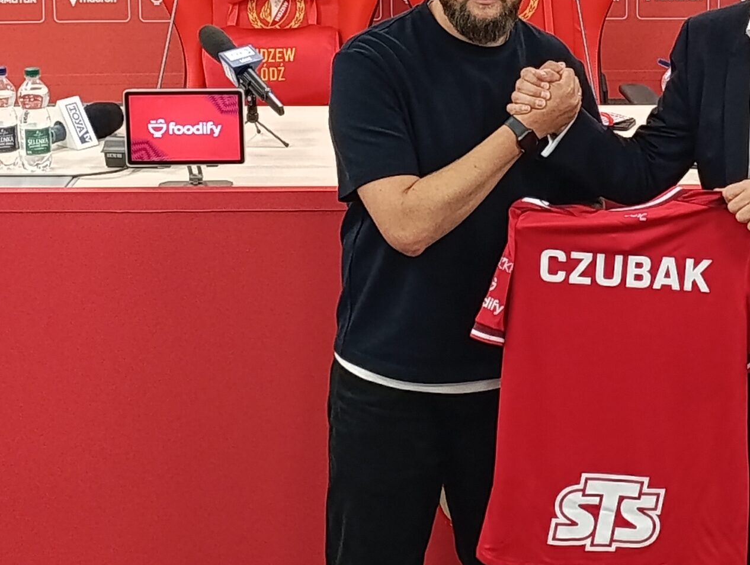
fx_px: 2018
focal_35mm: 93
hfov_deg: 20.8
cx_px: 588
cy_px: 63
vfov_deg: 15.8
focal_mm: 6.11
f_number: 1.65
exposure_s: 1/100
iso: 1106
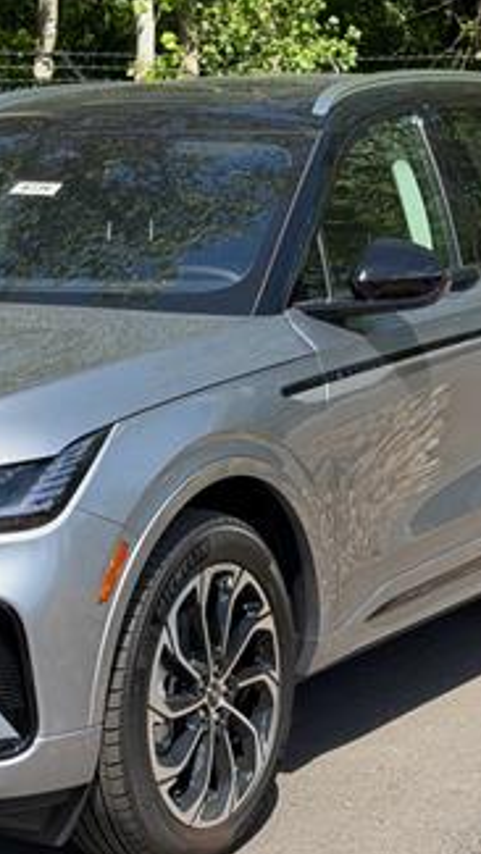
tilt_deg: -7.2
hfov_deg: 11.7
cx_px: 18
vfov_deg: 20.7
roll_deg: -0.4
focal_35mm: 103
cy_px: 434
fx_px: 2334
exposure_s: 1/3534
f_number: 1.78
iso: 100
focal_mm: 6.76
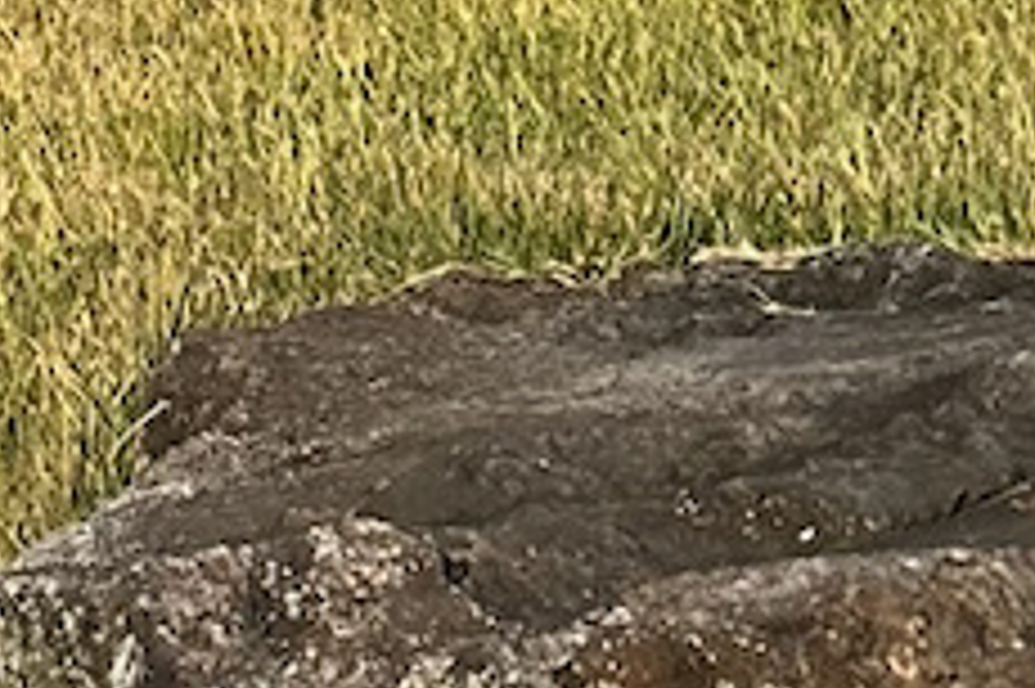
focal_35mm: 139
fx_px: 3993
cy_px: -1385
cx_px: -1107
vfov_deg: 8.3
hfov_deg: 12.7
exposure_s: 1/3247
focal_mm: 6.86
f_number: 1.78
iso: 80
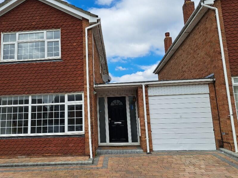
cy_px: 88
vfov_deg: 45.5
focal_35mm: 31
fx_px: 213
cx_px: 90
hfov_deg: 57.7
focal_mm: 5.23
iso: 50
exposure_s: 1/1325
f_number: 1.8
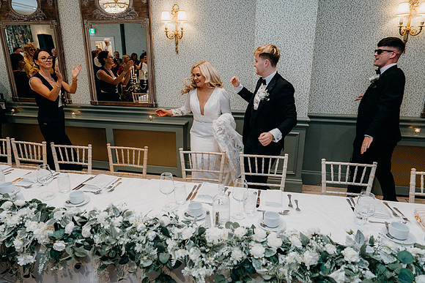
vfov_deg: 53.2
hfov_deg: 73.7
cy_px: 142
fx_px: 283
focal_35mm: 24
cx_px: 212
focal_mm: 24
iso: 2000
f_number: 3.5
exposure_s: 1/160
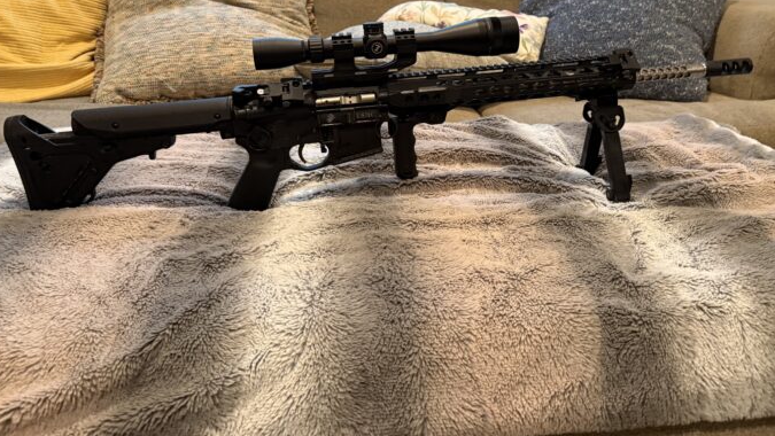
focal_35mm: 31
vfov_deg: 37.1
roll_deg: -0.9
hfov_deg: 62.6
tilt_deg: -12.1
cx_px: 409
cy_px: 119
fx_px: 637
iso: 400
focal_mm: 6.76
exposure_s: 1/60
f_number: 1.78
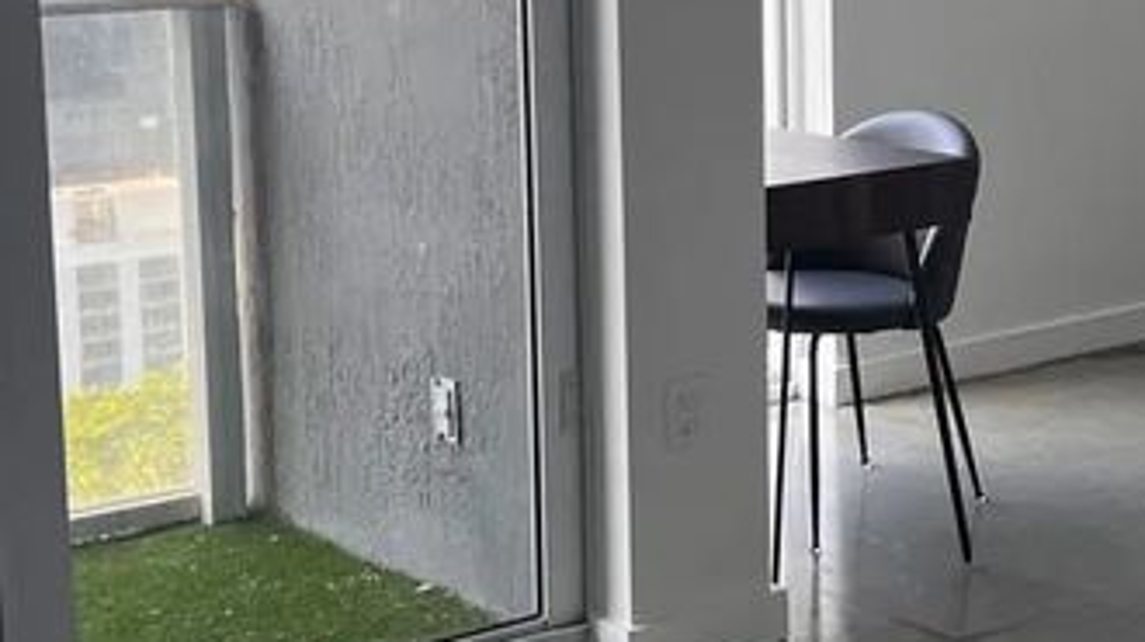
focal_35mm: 88
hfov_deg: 23.8
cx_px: 944
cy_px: 132
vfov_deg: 13.6
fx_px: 2670
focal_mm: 5.7
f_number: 1.5
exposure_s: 1/165
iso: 50
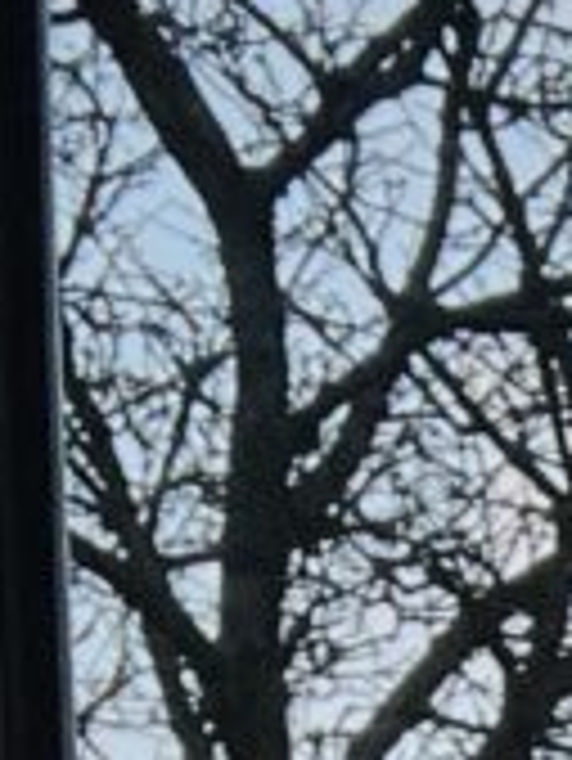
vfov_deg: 8.9
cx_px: 1698
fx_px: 4005
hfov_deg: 7.3
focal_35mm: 182
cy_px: 2280
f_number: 2.2
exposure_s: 1/121
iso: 40
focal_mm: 2.71
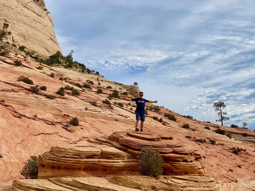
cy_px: 96
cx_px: 128
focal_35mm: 52
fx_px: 383
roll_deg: +0.1
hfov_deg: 36.8
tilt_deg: +10.3
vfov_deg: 28.0
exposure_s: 1/2994
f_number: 2
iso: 20
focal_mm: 6
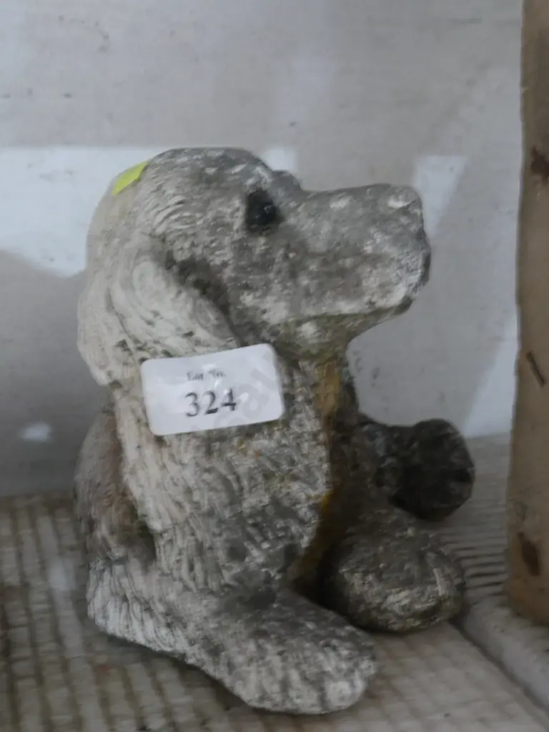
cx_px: 274
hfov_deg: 31.5
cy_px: 366
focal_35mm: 46
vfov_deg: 41.2
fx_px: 973
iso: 3200
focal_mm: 23
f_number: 7.1
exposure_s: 1/8
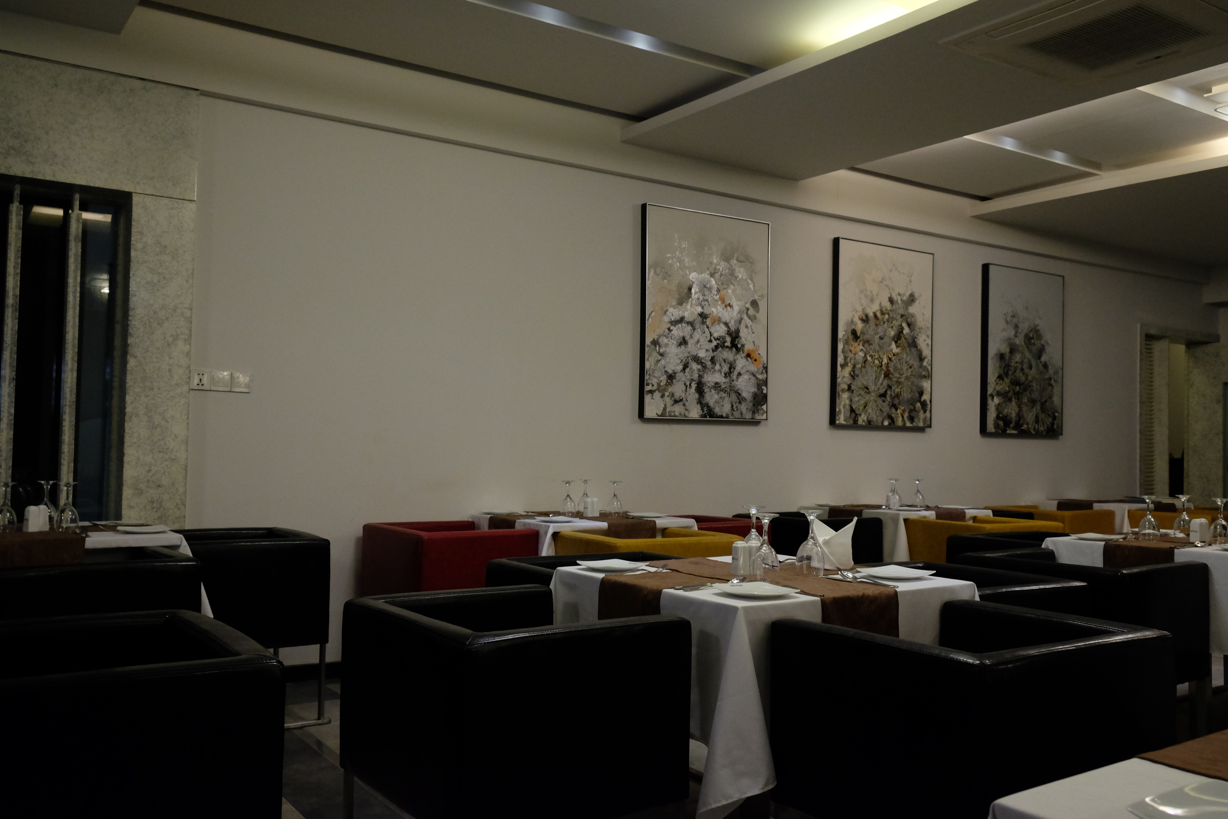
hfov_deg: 63.7
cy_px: 410
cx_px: 614
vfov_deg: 45.0
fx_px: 989
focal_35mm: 29
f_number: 5
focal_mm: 19.6
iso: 2500
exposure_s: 1/60
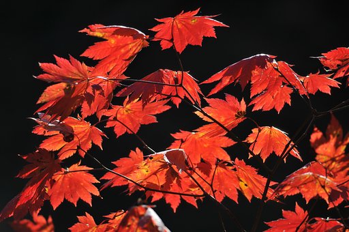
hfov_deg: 4.6
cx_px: 174
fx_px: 4357
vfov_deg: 3.0
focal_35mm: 450
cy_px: 116
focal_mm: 300
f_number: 4
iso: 200
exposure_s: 1/320
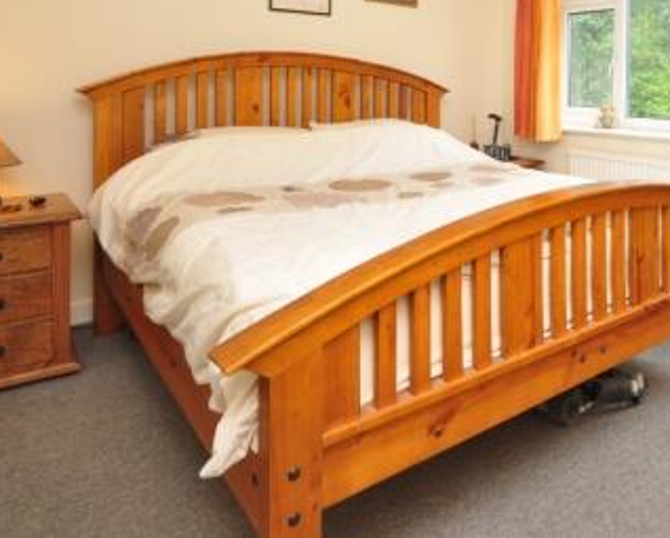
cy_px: 80
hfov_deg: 54.0
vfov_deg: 46.4
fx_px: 576
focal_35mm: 29
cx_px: 582
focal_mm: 10
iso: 200
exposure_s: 1/8
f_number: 4
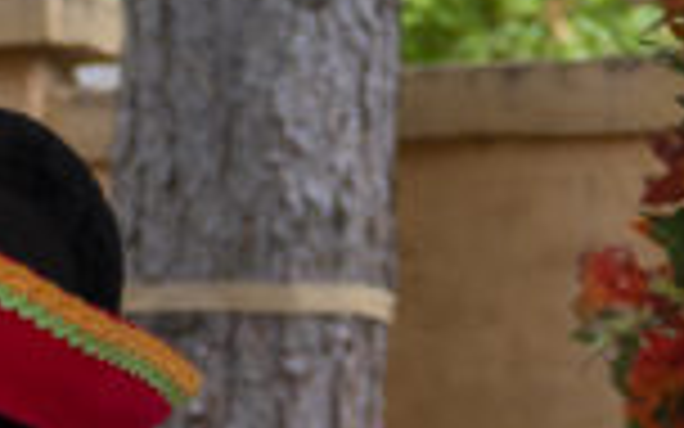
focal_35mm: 275
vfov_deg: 4.6
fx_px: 5126
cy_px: 1286
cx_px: -1485
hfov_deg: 6.8
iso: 100
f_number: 3.2
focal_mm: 40
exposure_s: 1/400
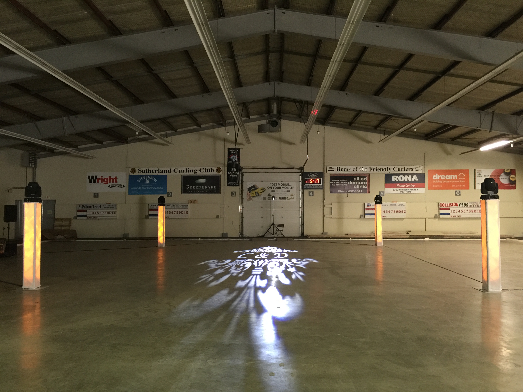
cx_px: 262
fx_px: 438
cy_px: 196
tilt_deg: +1.6
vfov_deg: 48.2
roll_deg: -0.4
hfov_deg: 61.7
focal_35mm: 29
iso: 125
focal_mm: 4.15
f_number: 2.2
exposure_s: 1/10
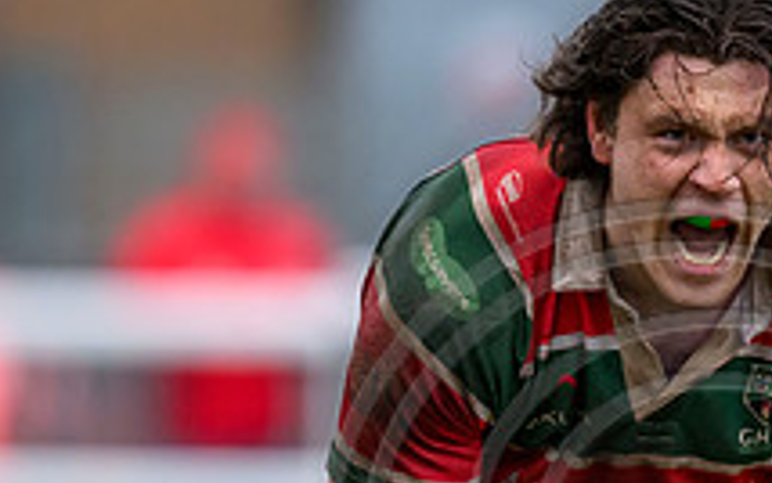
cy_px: 631
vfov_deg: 1.1
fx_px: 24755
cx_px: 758
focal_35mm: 1176
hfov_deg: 1.8
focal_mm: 400
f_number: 4
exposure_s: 1/1600
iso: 4000
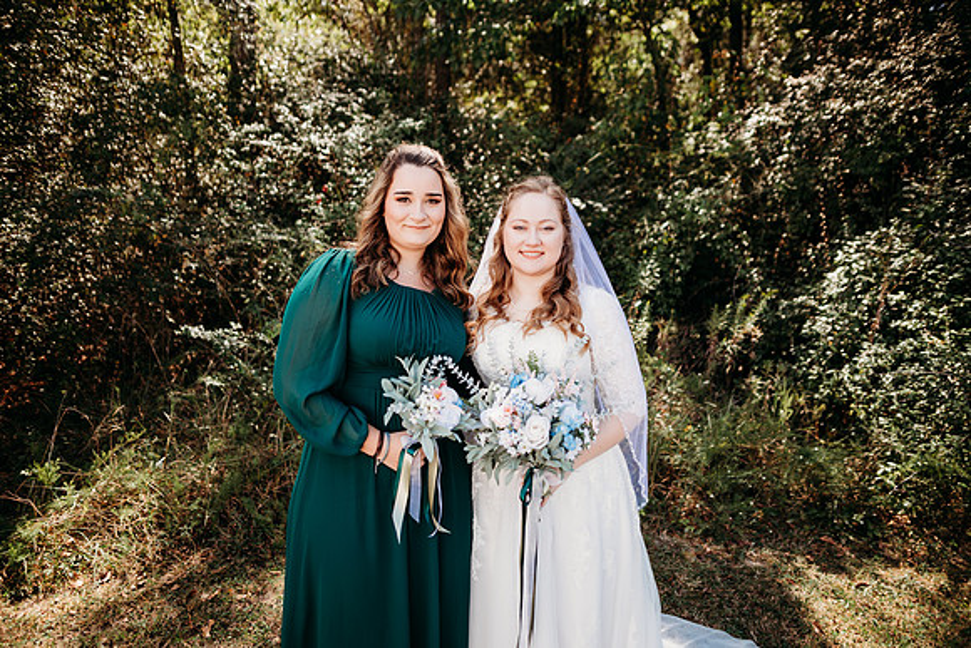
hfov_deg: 73.7
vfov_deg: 53.2
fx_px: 647
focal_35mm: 24
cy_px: 324
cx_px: 486
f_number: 2.2
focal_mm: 24
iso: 100
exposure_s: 1/800
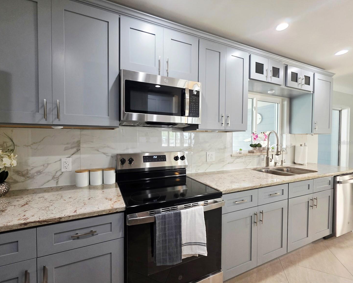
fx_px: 146
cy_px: 142
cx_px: 165
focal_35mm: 14
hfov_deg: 100.6
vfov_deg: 88.0
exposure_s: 1/120
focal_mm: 2.2
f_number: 1.9
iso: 320
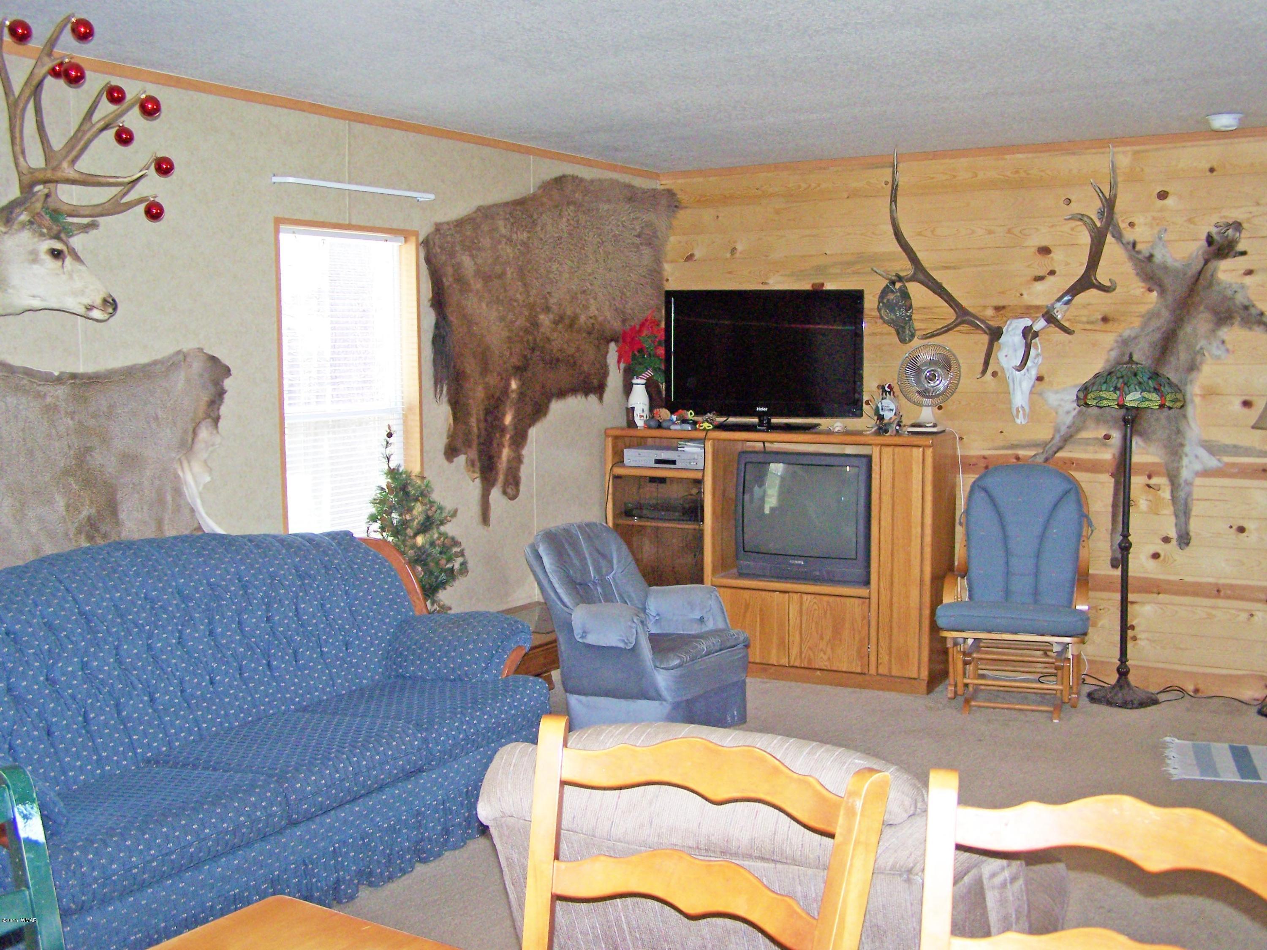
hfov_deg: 49.0
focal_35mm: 38
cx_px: 634
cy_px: 475
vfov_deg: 37.7
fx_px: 1391
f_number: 2.8
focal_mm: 6.3
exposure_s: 1/60
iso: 160
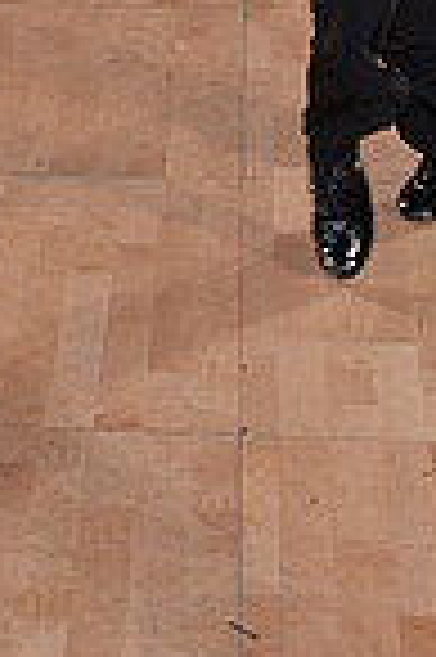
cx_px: -52
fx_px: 3332
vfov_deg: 10.7
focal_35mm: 183
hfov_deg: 7.4
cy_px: -400
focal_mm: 46
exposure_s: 1/250
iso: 1600
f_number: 5.6
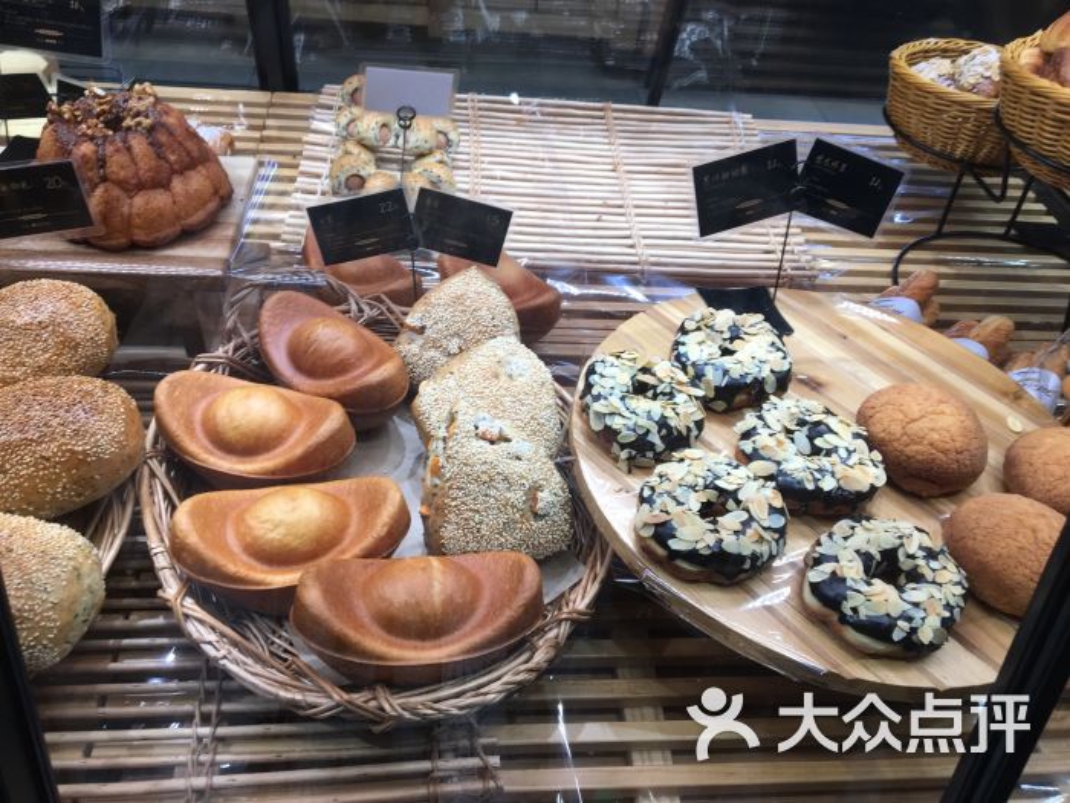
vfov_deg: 48.2
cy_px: 402
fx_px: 896
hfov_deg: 61.7
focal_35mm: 29
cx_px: 535
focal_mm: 4.15
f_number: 2.2
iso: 40
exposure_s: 1/100
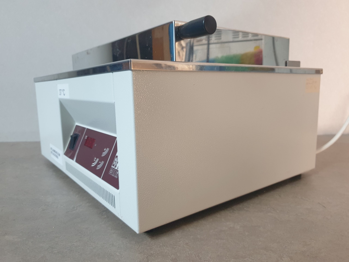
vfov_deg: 53.1
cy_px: 131
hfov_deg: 67.3
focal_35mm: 26
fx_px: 262
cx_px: 174
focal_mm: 4.3
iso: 200
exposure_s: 1/50
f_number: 1.5
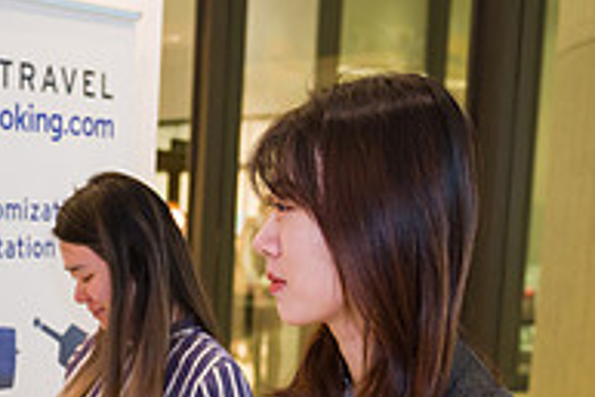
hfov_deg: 21.8
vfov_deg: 15.4
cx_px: -102
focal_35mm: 87
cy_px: 422
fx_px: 1439
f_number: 4
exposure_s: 1/200
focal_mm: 29
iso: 1600
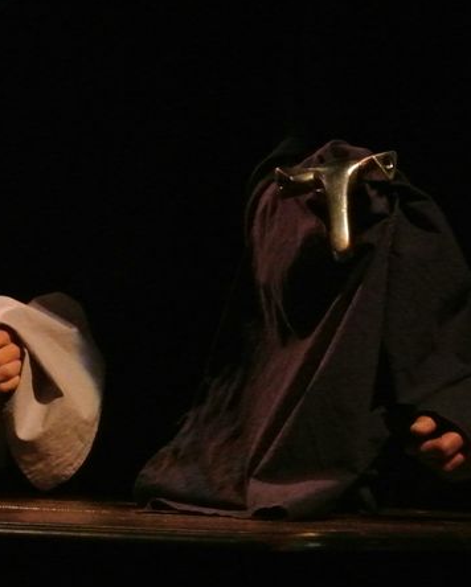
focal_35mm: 281
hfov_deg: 5.5
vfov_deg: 6.9
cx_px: 29
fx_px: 4890
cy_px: 264
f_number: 4.5
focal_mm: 61.6
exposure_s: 1/50
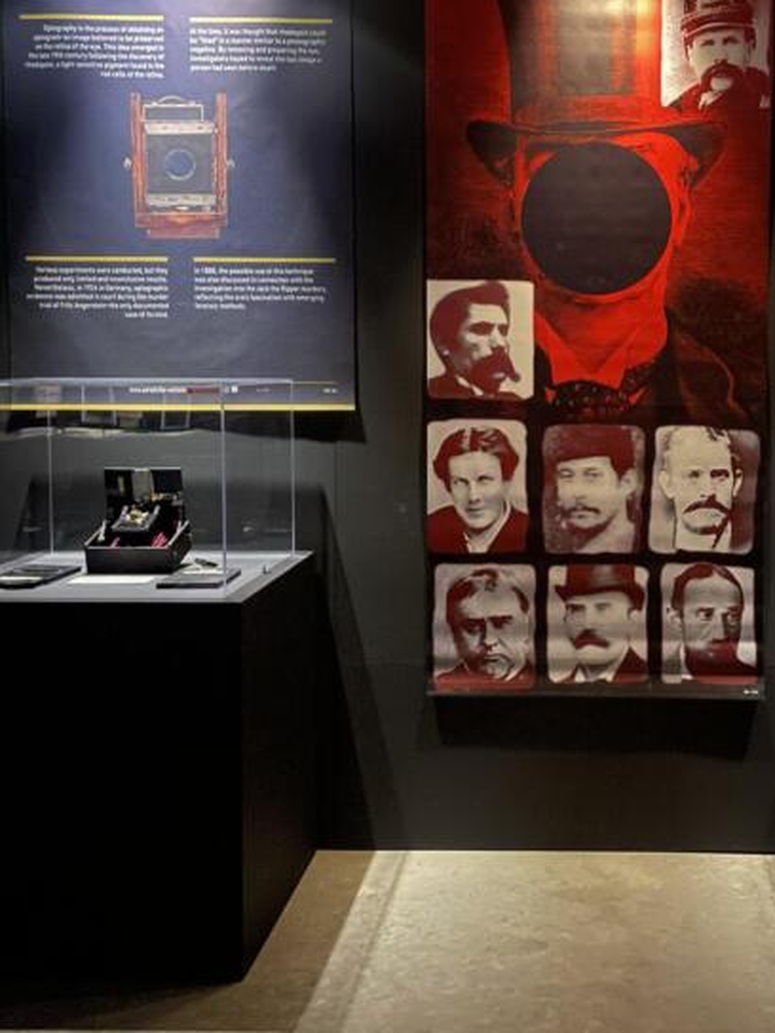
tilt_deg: -3.2
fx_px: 1284
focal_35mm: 43
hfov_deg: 33.0
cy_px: 443
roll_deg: -0.2
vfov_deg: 43.7
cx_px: 579
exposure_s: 1/4
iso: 800
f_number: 1.6
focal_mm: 4.2
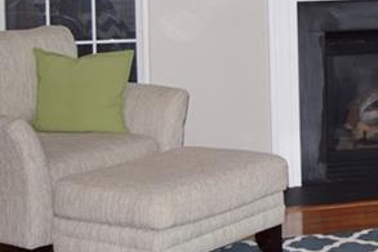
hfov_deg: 17.7
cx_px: 547
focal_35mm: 105
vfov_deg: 12.8
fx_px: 1102
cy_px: -28
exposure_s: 1/60
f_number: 3.5
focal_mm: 20
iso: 100
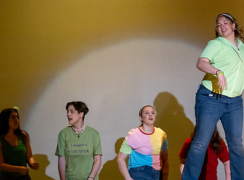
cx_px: 224
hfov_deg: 6.5
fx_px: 2144
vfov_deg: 4.8
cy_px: 86
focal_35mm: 306
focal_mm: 130
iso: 2800
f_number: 2.8
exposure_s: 1/500
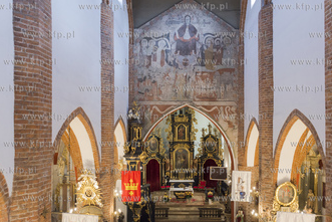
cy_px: 130
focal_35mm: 29
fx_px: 268
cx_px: 180
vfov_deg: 44.8
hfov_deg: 63.5
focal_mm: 24
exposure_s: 1/125
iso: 1600
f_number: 3.5
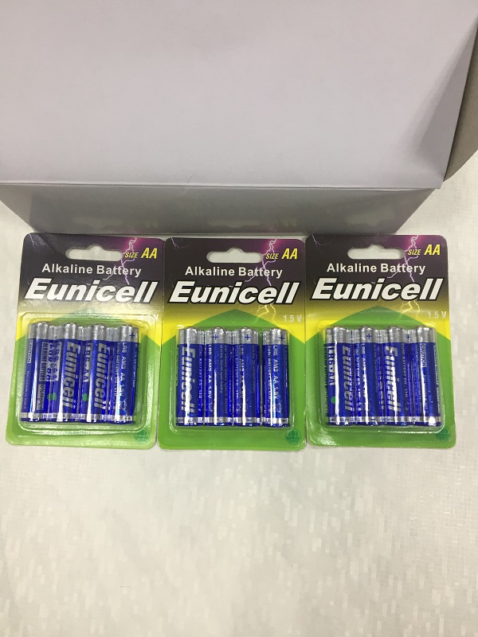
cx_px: 239
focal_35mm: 29
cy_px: 318
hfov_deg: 48.2
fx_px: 534
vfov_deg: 61.7
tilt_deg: -80.5
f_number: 2.2
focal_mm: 4.15
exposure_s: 1/33
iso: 50
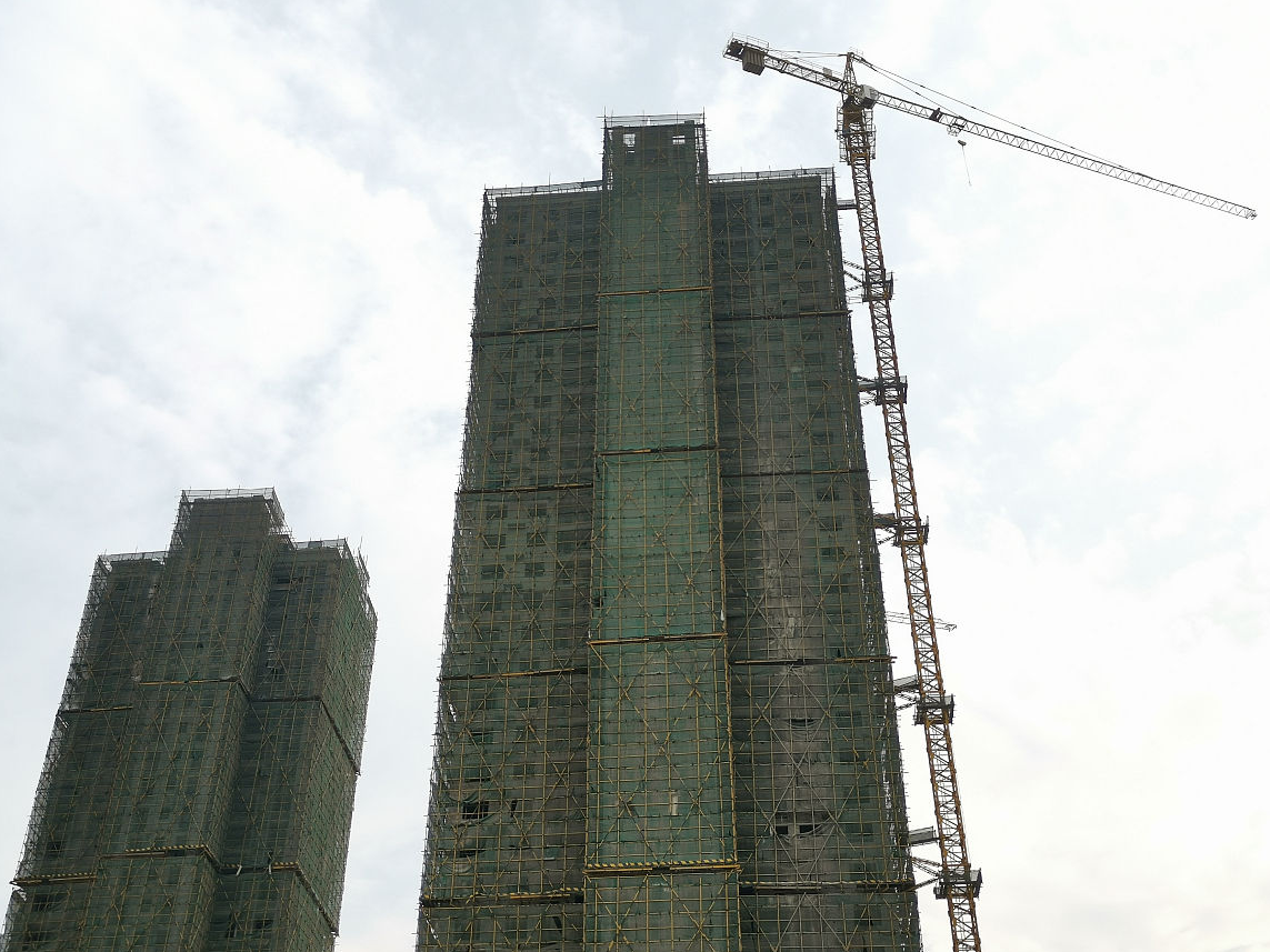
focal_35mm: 42
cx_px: 653
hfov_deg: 44.8
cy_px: 489
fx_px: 1541
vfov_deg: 34.3
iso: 50
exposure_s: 1/613
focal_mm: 3.95
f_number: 1.8
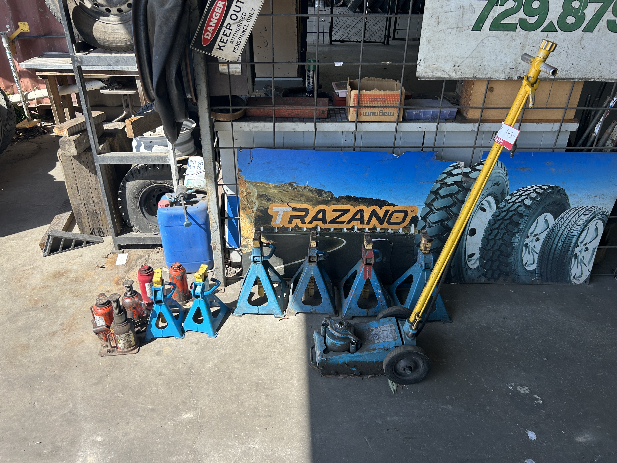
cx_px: 308
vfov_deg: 53.1
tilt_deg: -30.6
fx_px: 463
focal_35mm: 26
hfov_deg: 67.3
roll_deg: -0.9
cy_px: 232
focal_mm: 5.7
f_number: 1.5
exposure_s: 1/1361
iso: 50
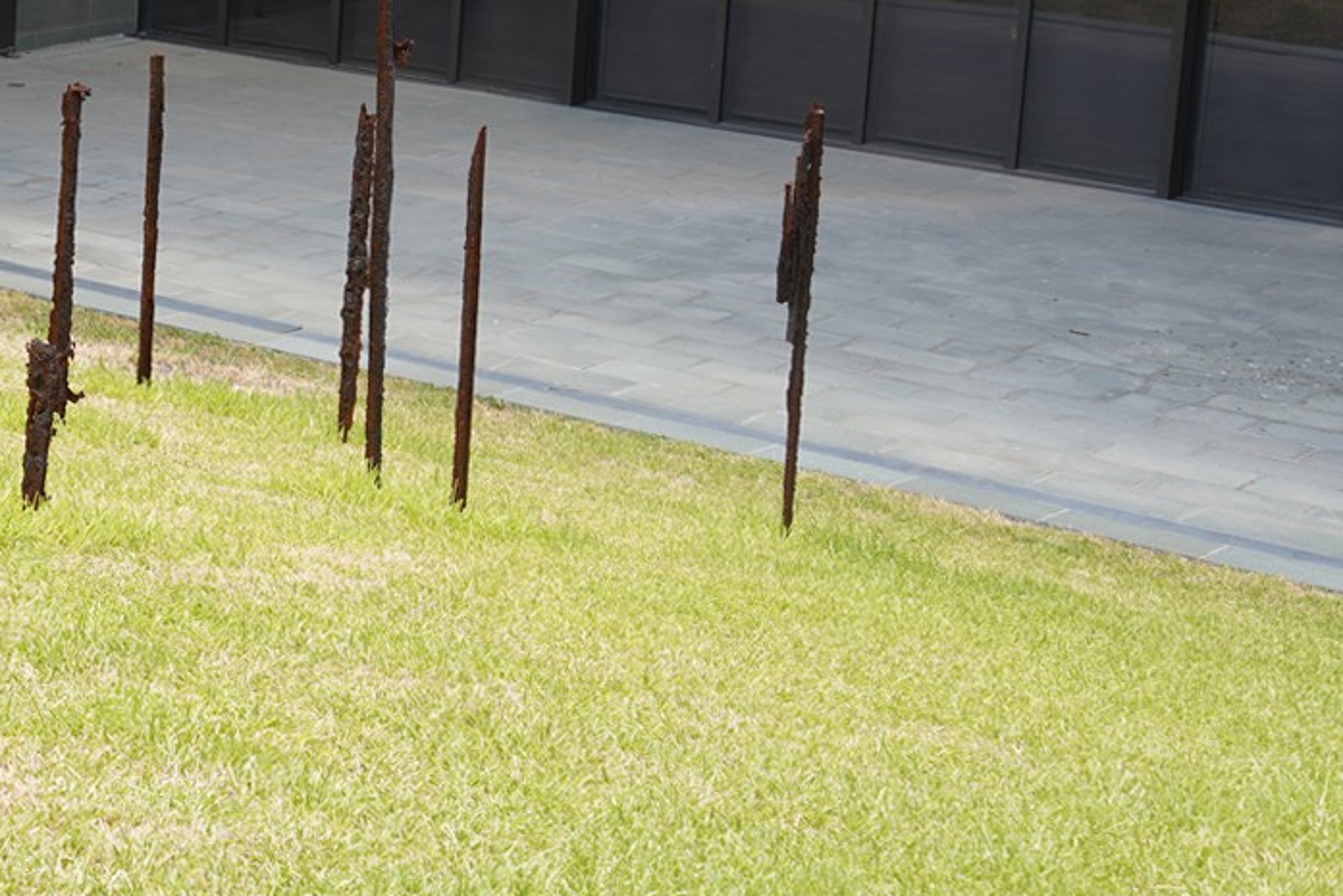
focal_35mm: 89
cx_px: -568
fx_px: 3321
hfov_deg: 20.2
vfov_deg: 15.2
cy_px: 48
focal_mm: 31
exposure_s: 1/100
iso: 100
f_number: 5.6
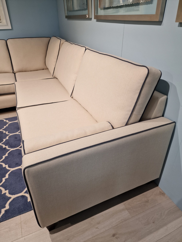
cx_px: 91
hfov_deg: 58.9
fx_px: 161
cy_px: 121
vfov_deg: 73.9
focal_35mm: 23
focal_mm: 6.4
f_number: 1.8
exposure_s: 1/100
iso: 80
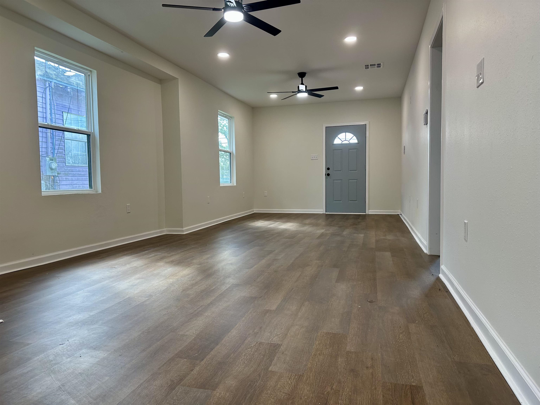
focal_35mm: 24
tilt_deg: -2.8
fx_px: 374
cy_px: 202
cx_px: 270
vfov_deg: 56.8
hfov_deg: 71.6
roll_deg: +0.5
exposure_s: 1/166
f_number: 1.78
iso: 100
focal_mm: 6.86
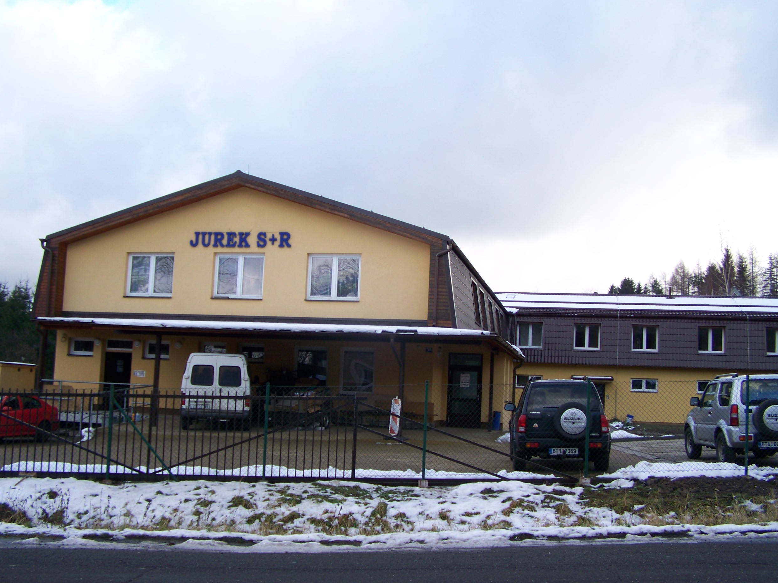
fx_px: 899
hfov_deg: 46.8
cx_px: 383
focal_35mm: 40
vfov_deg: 36.0
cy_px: 289
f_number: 2.8
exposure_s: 1/160
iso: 64
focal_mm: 6.3
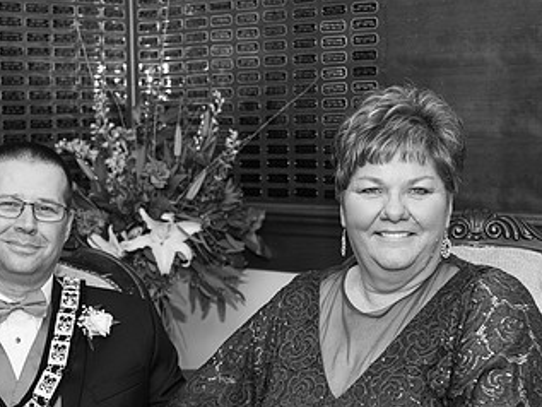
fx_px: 1269
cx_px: 186
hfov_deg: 24.0
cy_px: 327
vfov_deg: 18.1
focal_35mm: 81
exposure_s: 1/200
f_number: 4
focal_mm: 46
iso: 800
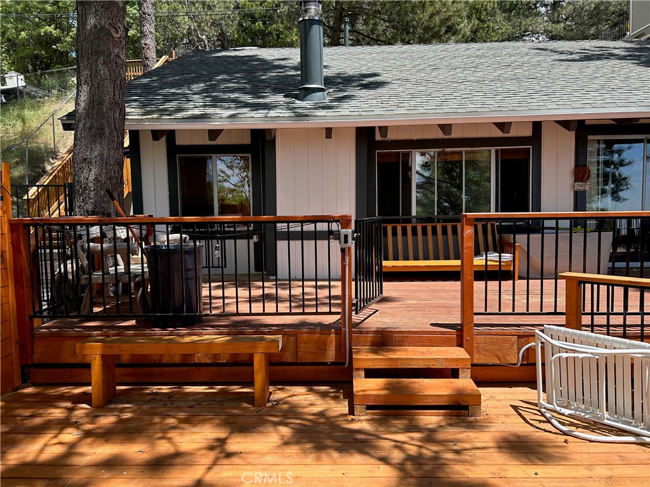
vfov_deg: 53.1
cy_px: 244
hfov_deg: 67.3
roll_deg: +1.0
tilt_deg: -3.5
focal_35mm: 26
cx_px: 325
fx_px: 488
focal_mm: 5.7
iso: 50
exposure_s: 1/1531
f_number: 1.5
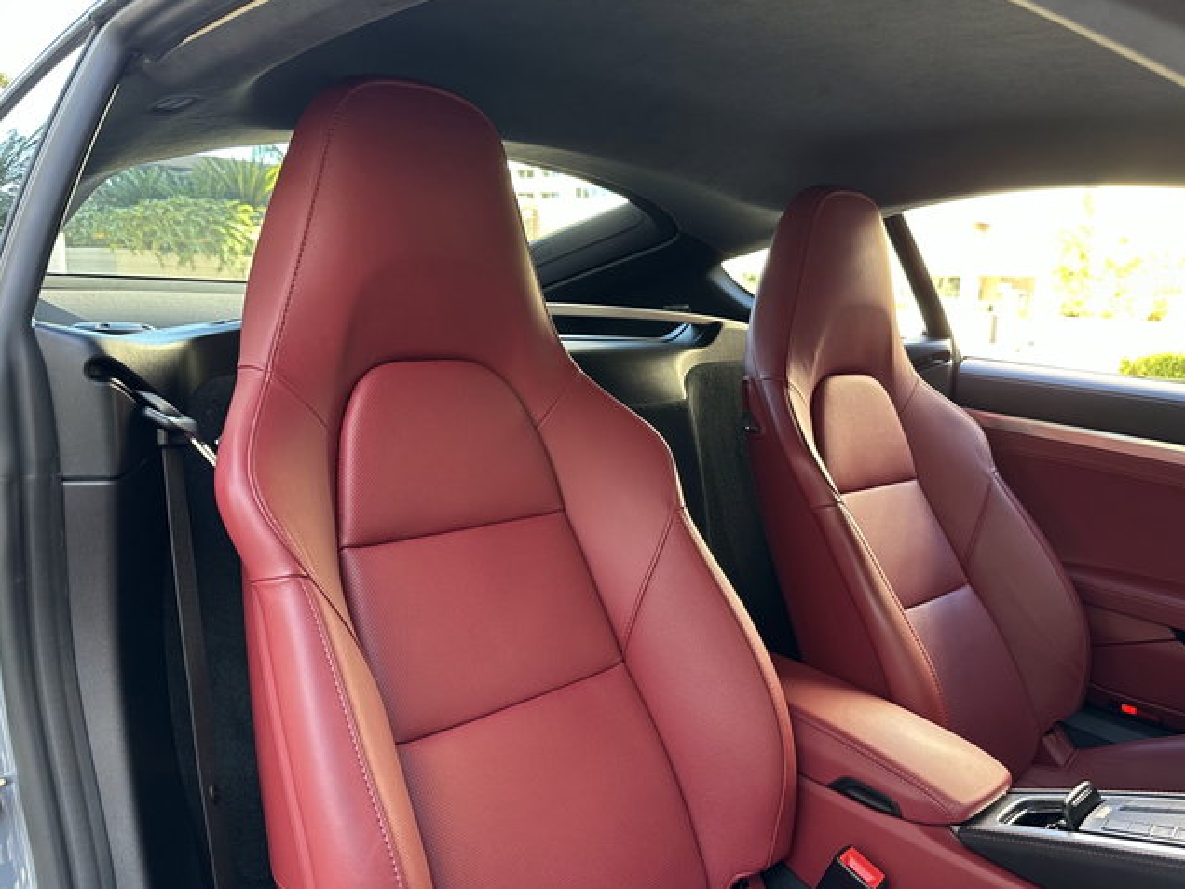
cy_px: 472
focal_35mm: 29
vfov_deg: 48.2
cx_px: 661
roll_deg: -2.5
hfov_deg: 61.5
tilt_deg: -10.5
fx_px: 993
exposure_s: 1/121
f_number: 1.78
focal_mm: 6.86
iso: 160
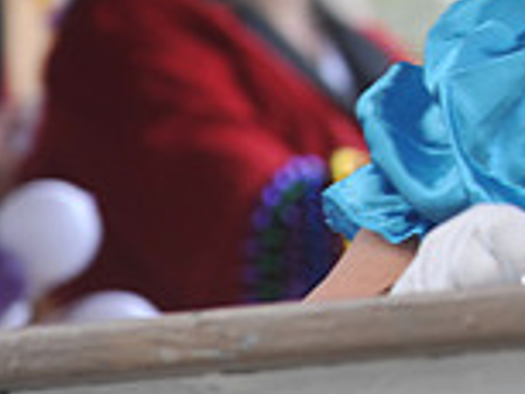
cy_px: -120
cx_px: 968
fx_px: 9395
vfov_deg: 2.4
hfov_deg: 3.2
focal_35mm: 619
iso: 250
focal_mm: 170
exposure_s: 1/80
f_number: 6.3
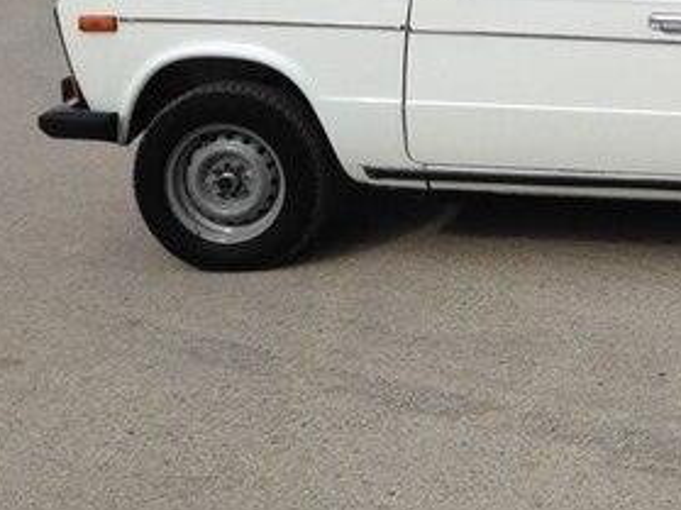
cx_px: 754
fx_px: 1534
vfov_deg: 18.1
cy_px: -79
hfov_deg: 23.5
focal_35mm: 78
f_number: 2.4
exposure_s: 1/2088
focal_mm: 4.12
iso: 50
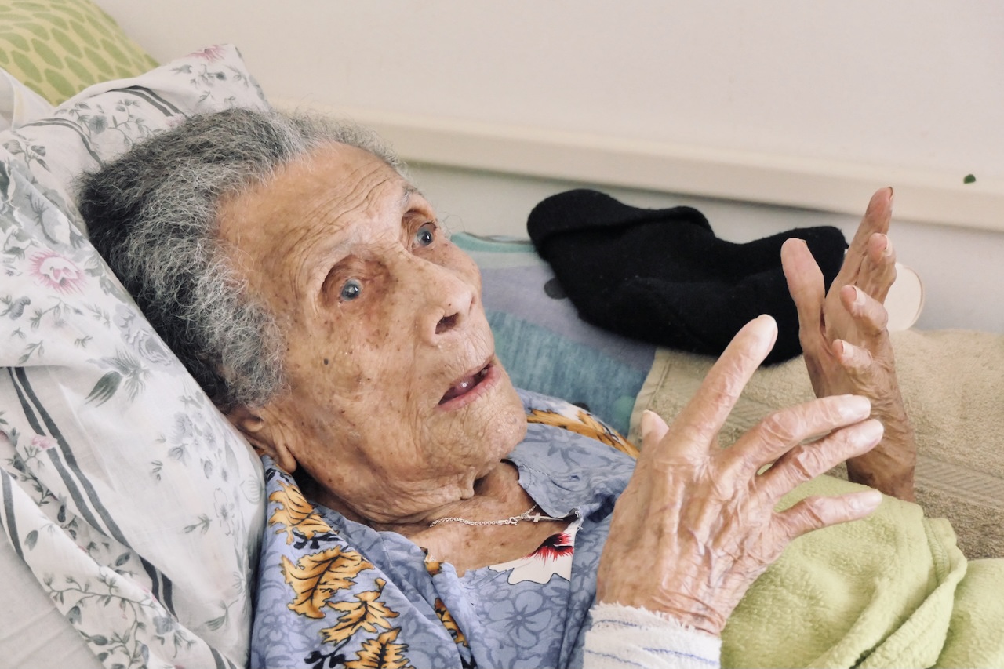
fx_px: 3151
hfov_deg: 18.1
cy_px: 334
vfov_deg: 12.1
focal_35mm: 113
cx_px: 502
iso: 3200
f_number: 4.2
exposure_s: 1/125
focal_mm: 41.5
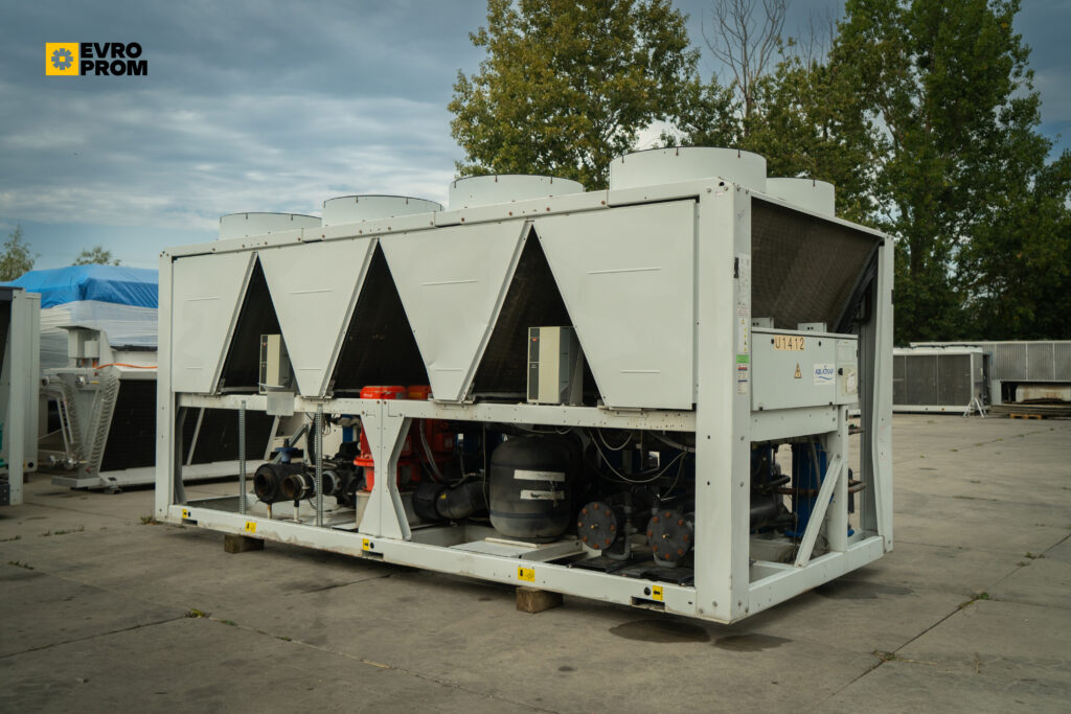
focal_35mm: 32
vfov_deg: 41.1
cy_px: 357
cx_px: 536
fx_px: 952
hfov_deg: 58.7
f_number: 4
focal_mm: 32
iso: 320
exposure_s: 1/320
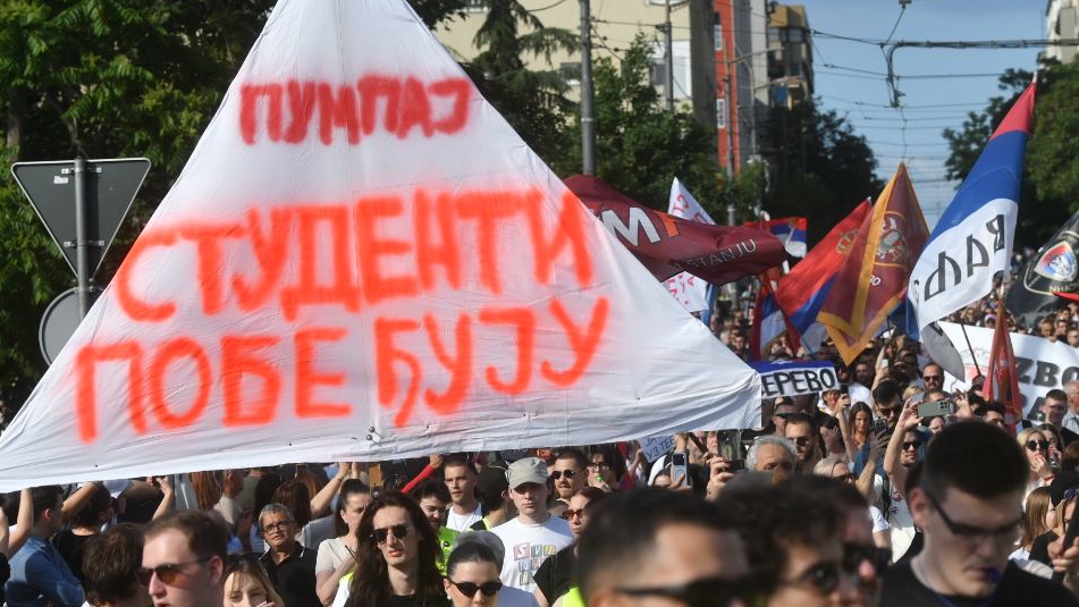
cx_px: 718
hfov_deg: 11.8
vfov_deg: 6.7
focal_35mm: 182
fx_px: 5207
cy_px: 368
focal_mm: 102
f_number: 6.3
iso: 800
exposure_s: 1/6400
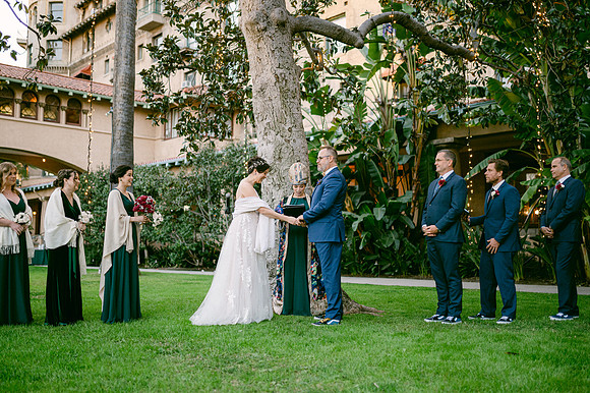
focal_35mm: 37
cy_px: 196
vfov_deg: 36.0
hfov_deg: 52.1
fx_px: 604
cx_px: 289
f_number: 1.4
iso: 1000
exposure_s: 1/1250
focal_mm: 35
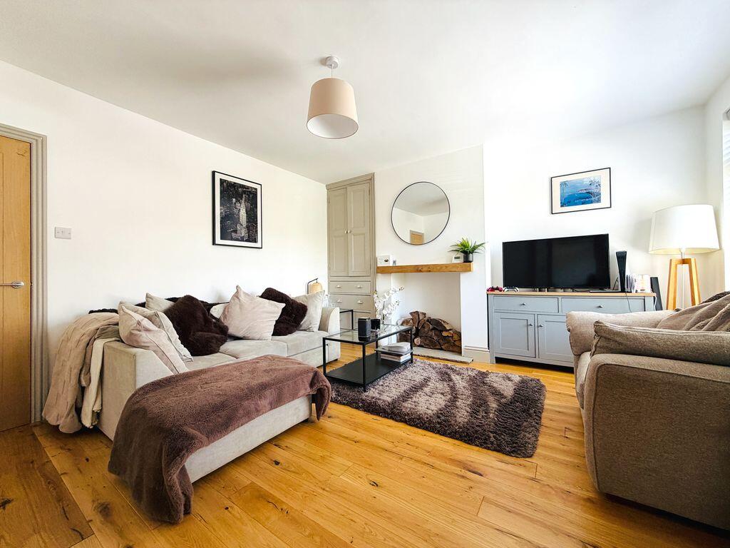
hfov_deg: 102.1
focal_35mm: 14
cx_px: 365
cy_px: 274
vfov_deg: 85.7
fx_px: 295
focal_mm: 2.22
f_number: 2.2
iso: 200
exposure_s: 1/121
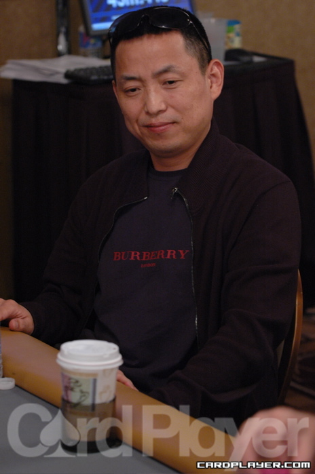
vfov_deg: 15.2
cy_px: 237
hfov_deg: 10.1
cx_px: 158
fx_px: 1777
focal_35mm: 135
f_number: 4
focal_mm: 90
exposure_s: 1/50
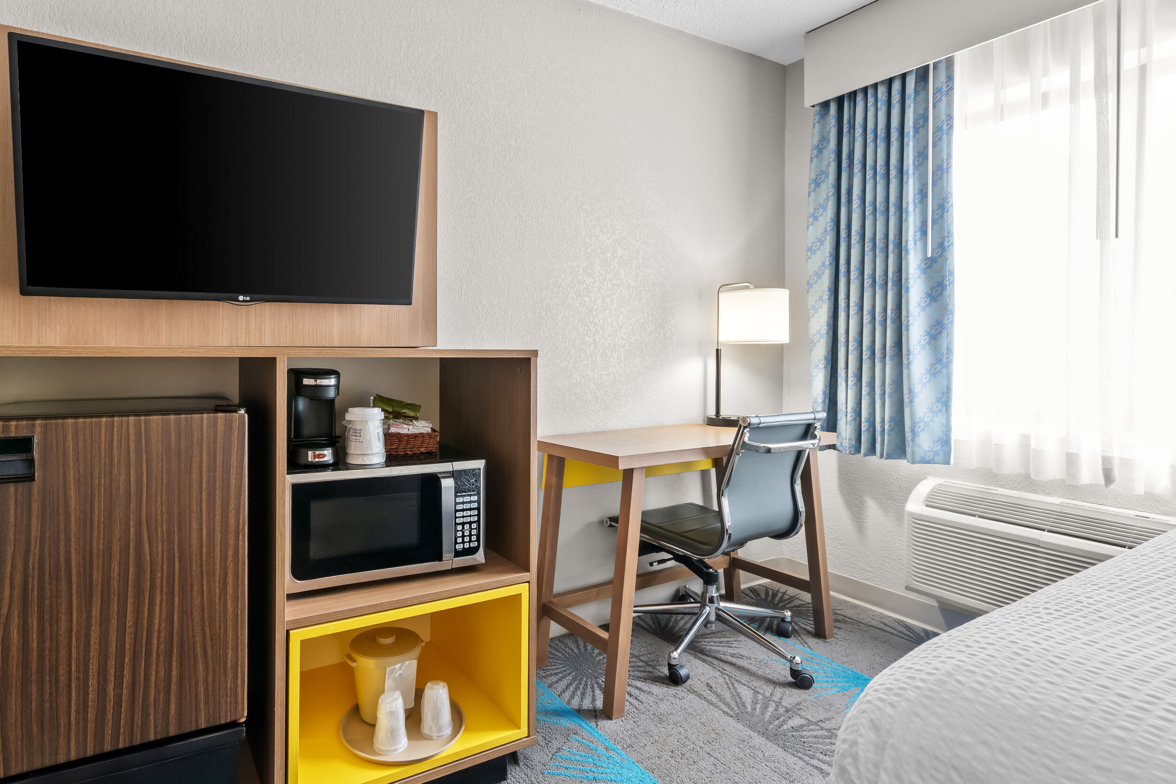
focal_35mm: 18
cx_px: 494
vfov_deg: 67.0
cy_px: 334
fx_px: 588
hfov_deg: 89.3
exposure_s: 1/1.25
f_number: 9
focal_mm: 10
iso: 125
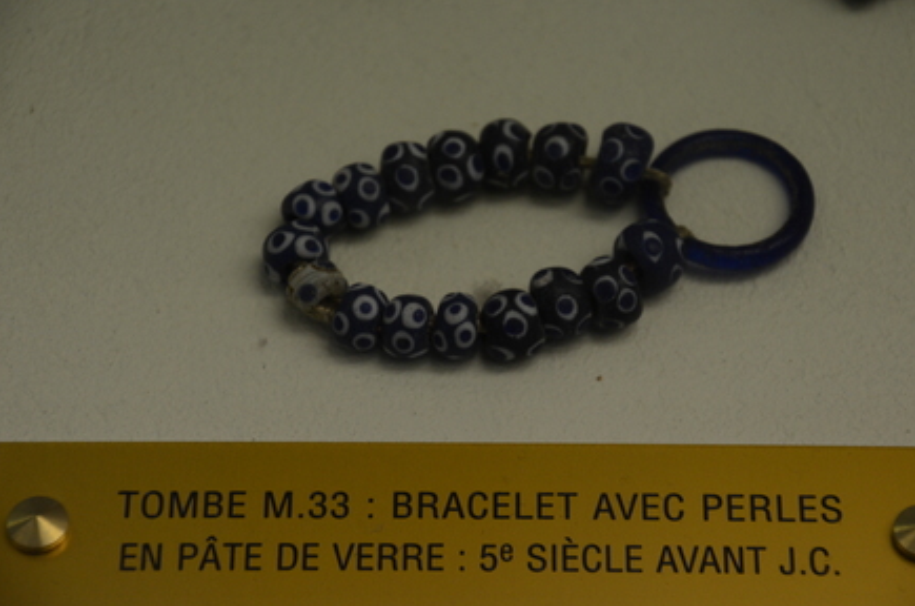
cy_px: 304
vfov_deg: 8.2
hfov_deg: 12.3
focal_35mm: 167
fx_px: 4235
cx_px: 456
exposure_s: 1/250
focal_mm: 110
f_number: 5.6
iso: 1000
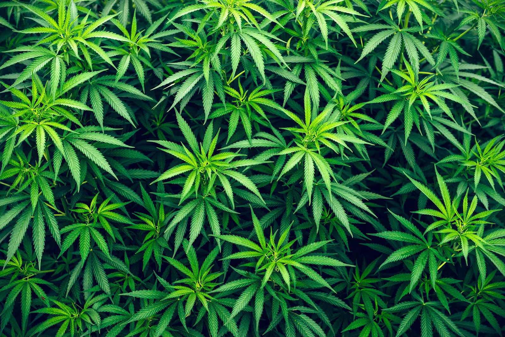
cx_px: 252
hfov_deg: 19.4
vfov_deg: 13.1
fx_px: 1473
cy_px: 168
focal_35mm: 105
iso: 400
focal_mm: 105
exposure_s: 1/1000
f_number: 4.5
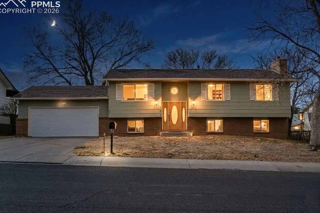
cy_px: 105
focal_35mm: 36
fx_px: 316
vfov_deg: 37.3
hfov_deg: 53.8
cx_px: 160
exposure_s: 1/100
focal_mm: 23
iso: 100
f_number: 8
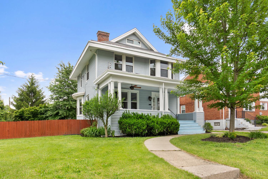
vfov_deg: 59.5
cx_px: 134
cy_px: 90
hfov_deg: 81.2
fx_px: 156
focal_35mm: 21
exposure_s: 1/40
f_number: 9
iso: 250
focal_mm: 14
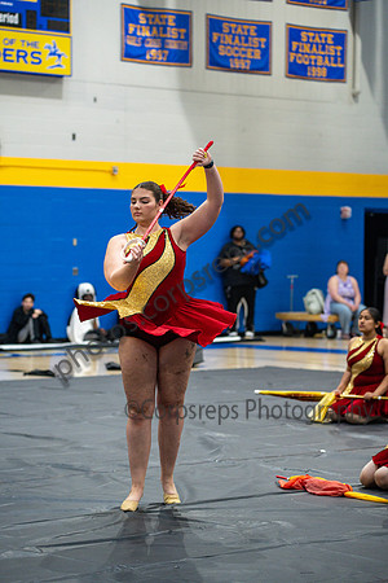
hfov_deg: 12.2
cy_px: 292
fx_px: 1811
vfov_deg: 18.3
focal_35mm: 112
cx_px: 194
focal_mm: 112
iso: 4000
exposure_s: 1/500
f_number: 4
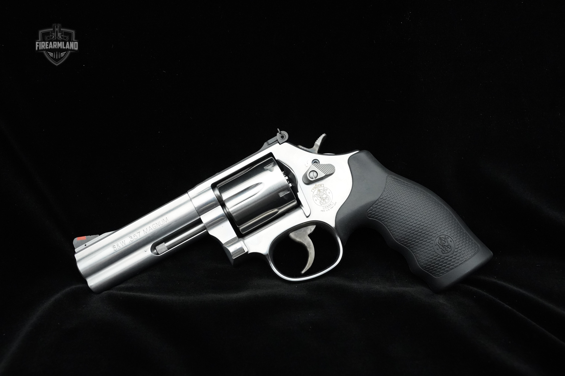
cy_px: 188
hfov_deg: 58.9
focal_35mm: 32
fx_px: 501
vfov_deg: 41.2
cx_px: 282
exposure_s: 1/100
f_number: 6.3
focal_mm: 31.9
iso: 8000
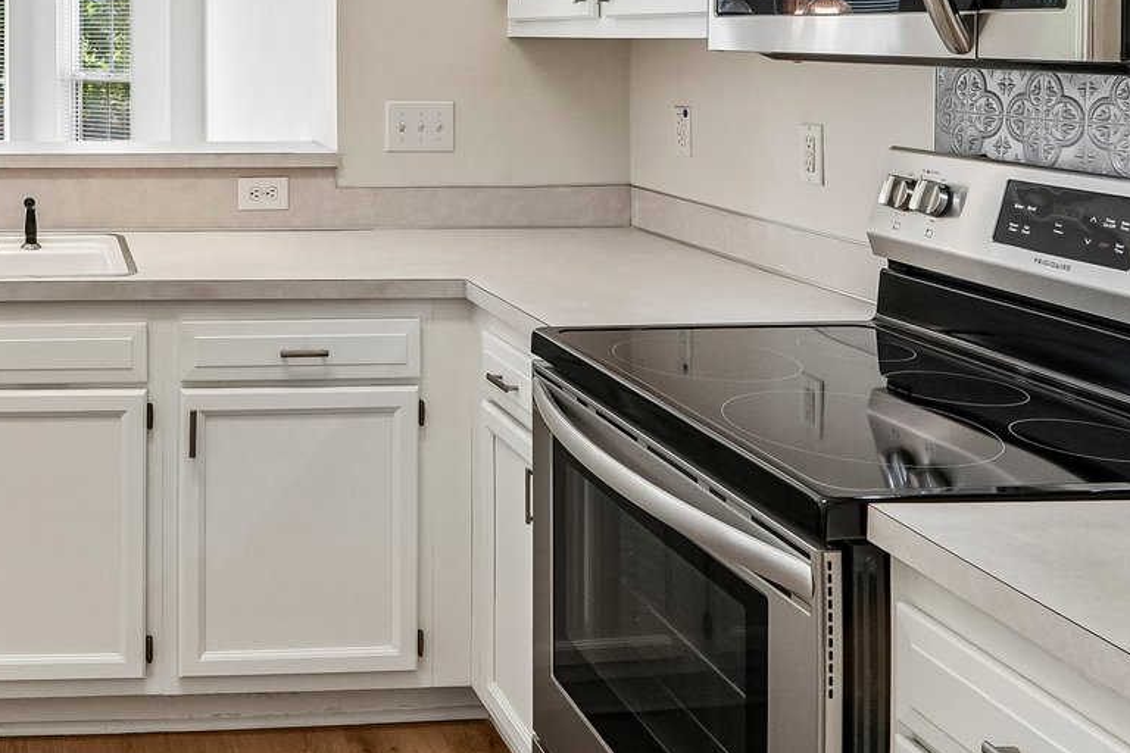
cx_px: 100
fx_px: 1255
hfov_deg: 43.9
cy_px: 43
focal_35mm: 40
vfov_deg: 31.5
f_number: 8
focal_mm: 10
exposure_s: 1/30
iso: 400
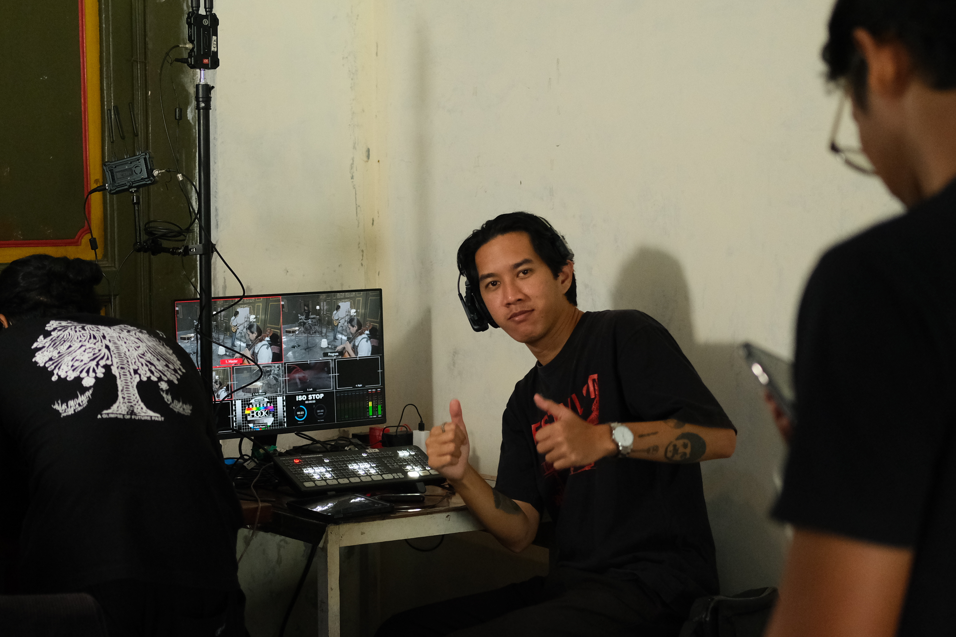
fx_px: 1912
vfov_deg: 18.9
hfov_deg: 28.1
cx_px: 470
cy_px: 385
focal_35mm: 72
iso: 2500
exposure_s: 1/250
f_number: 2
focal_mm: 35
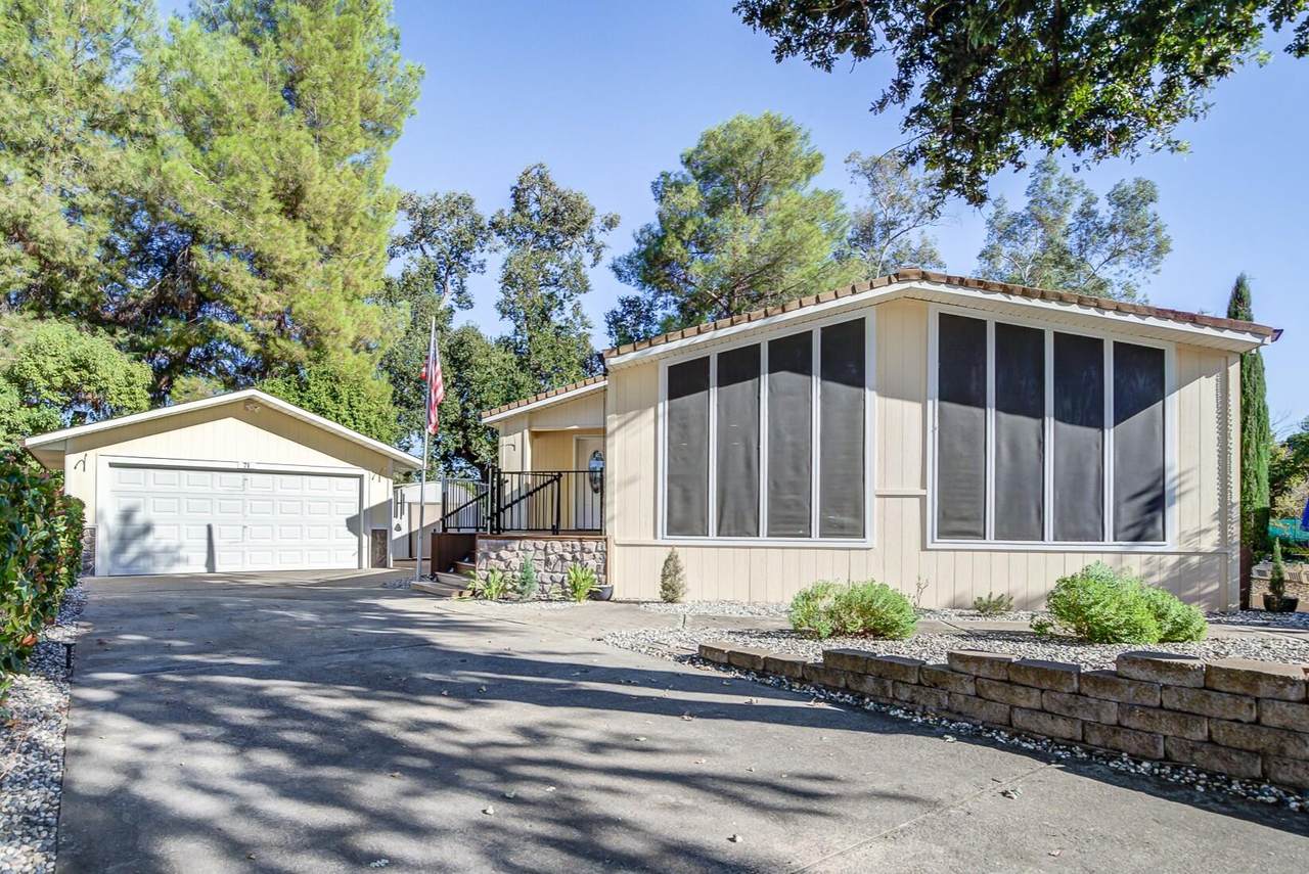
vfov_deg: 73.8
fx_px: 582
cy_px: 437
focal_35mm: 16
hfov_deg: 96.7
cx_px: 654
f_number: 8
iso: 320
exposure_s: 1/500
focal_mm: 16
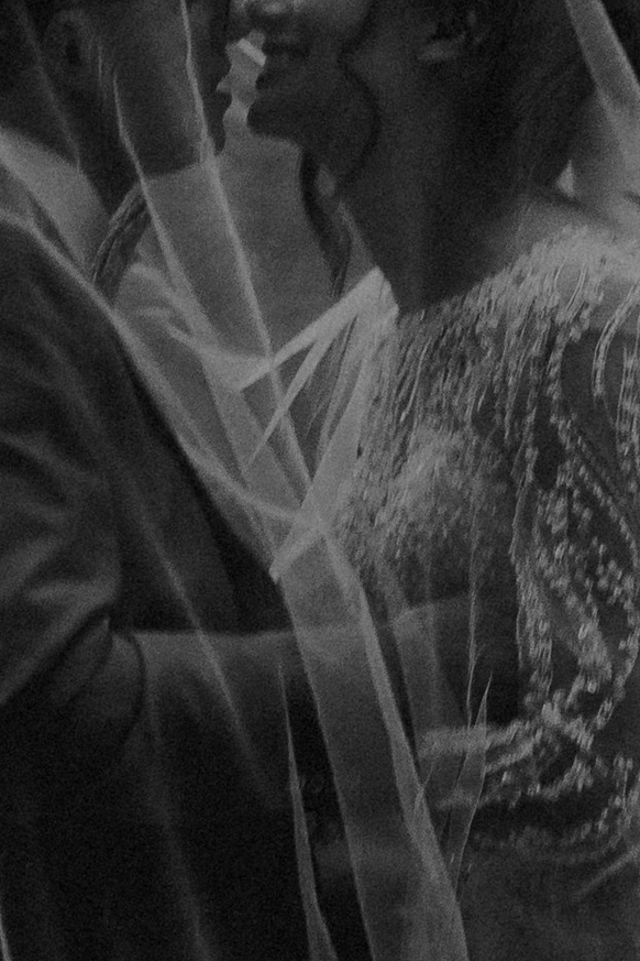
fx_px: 4106
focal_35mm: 154
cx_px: 170
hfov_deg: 8.9
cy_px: 478
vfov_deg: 13.3
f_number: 2.2
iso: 640
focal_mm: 35
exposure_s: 1/160
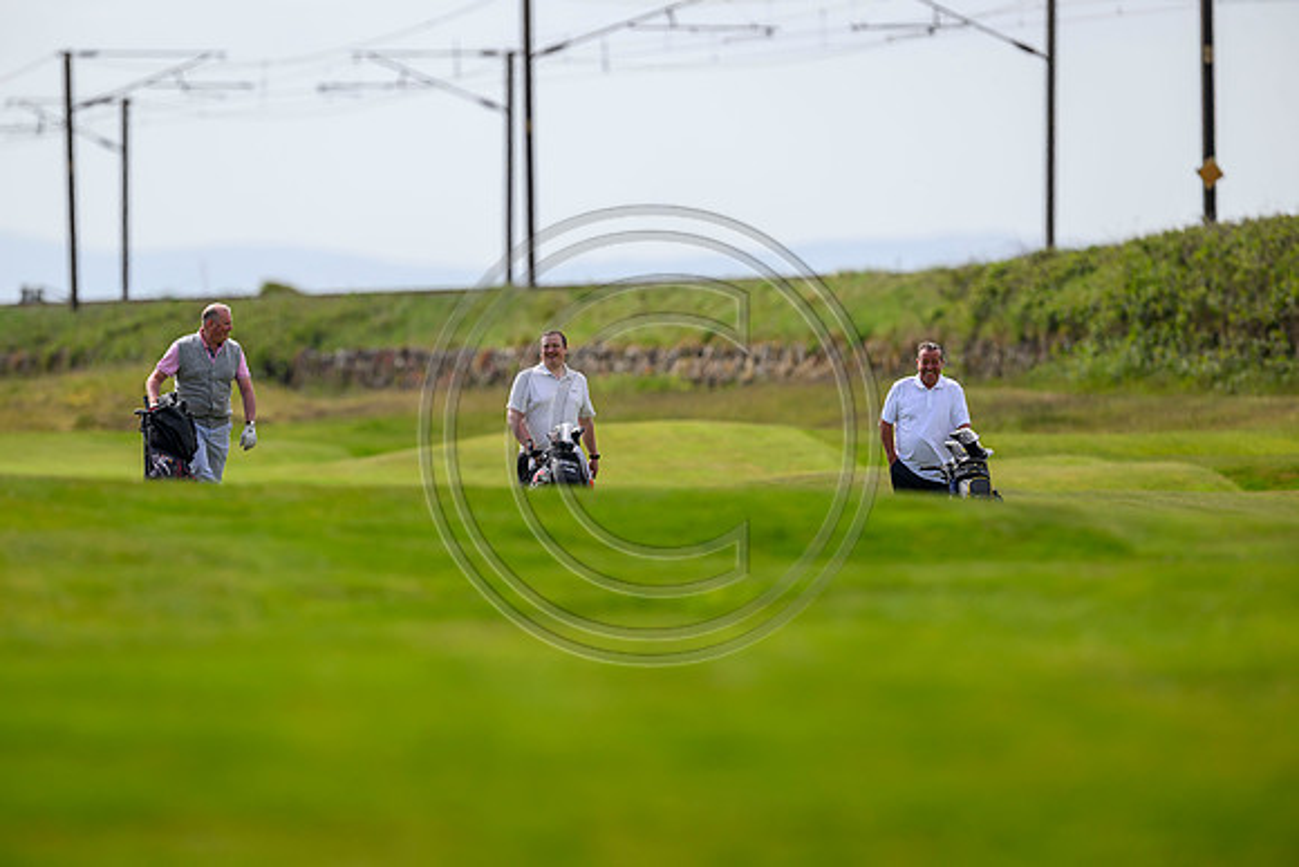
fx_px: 14436
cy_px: 434
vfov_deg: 3.4
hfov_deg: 5.2
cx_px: 650
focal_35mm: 400
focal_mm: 400
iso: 500
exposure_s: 1/4000
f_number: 4
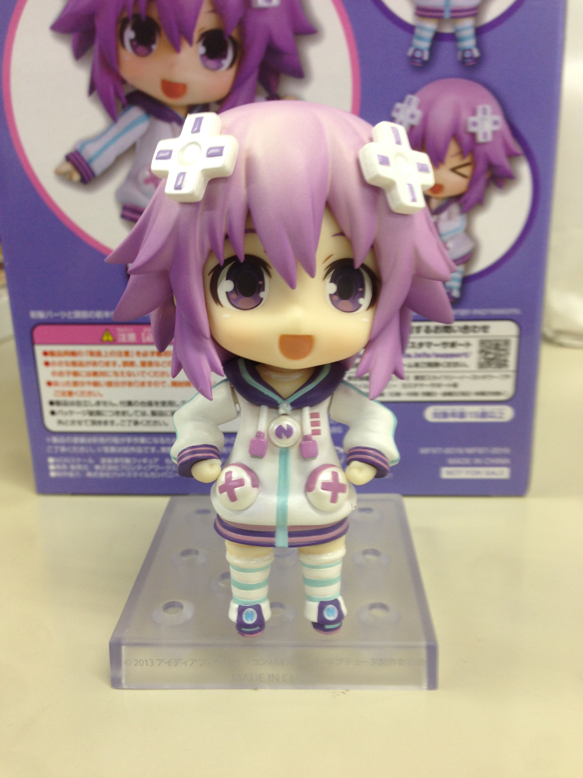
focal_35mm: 33
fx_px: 741
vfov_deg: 55.4
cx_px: 292
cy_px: 389
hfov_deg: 42.9
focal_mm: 4.12
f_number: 2.4
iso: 50
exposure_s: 1/20
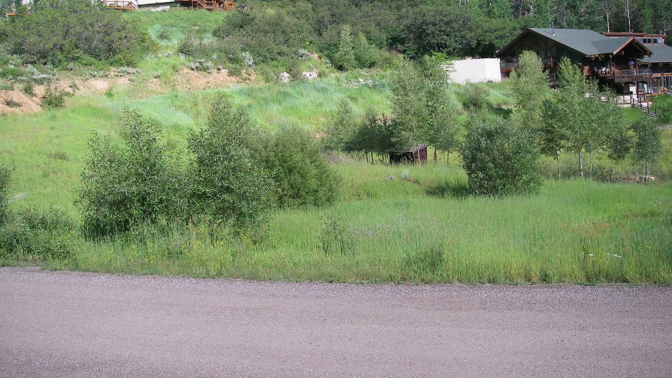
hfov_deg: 48.4
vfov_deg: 28.3
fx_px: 748
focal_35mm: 42
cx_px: 339
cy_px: 166
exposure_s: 1/400
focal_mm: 6.3
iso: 64
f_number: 3.3
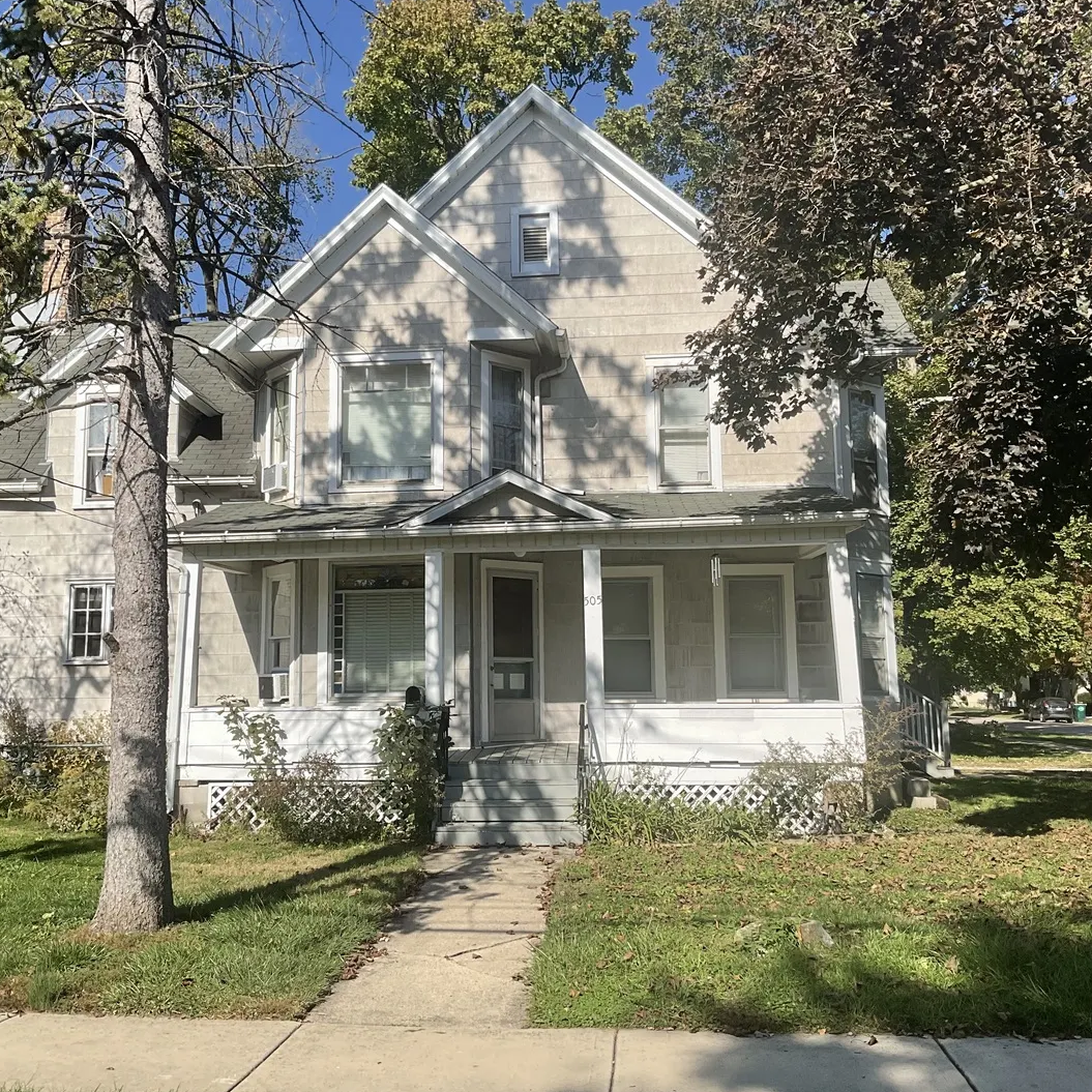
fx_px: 1249
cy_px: 536
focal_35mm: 35
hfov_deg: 47.1
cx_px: 489
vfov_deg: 47.2
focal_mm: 3
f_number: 1.8
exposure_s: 1/2058
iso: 20
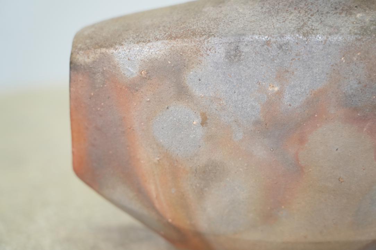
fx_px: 1097
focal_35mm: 105
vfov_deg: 13.0
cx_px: 188
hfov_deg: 19.5
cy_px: 125
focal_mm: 105
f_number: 4
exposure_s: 1/125
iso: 2000
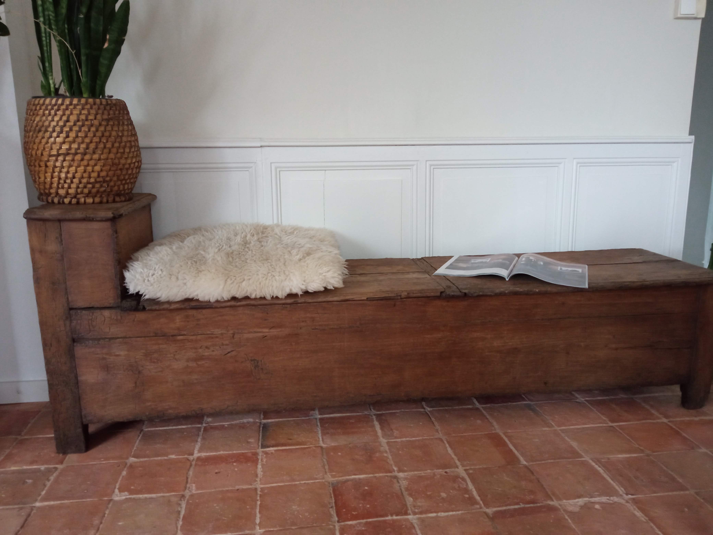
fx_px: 556
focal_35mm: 27
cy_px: 268
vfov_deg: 51.4
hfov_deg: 65.3
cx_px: 356
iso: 1017
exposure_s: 1/20
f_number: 2.2
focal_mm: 3.79
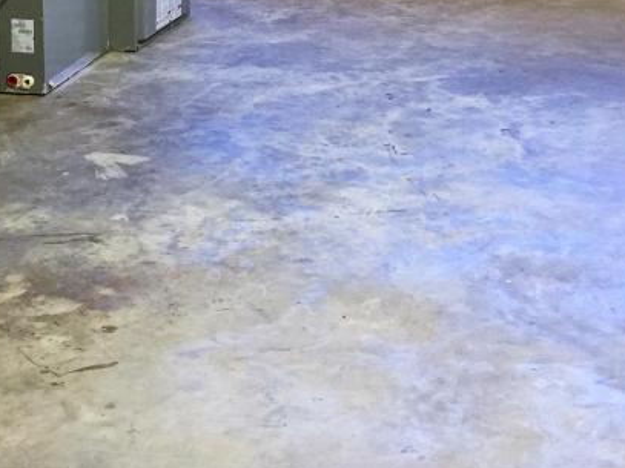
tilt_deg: -8.3
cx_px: 303
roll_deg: -1.5
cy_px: -89
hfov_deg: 26.7
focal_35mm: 73
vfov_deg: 19.1
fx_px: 1318
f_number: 2.2
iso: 80
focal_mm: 4.15
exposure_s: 1/15
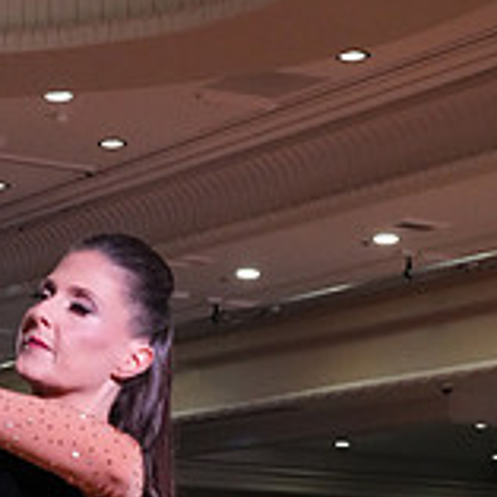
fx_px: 2095
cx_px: -100
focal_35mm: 129
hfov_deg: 13.2
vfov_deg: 12.9
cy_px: 734
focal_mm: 41
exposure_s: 1/320
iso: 5000
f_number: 5.6
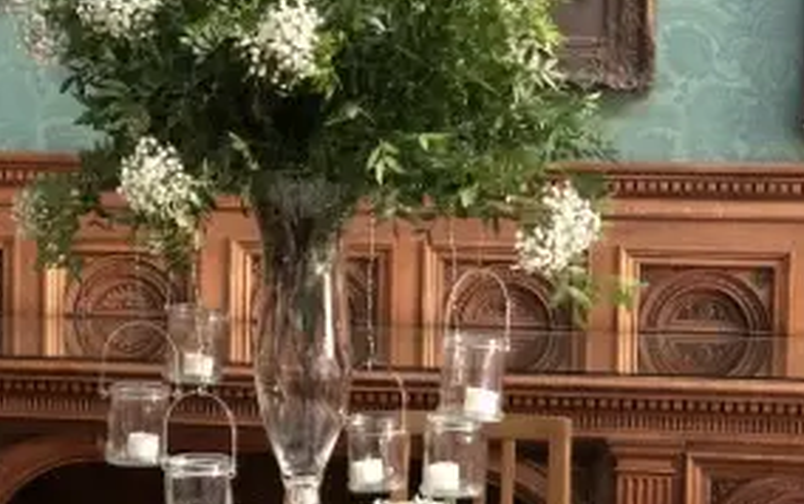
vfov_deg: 14.1
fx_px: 2039
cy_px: 263
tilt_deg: -3.1
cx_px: 343
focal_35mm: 93
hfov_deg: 22.3
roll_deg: +0.6
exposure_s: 1/8
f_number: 2.4
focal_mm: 6
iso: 200
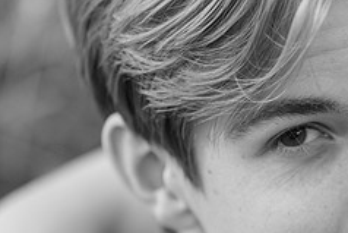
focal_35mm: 207
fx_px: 2002
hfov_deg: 9.8
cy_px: 169
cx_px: 385
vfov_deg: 6.6
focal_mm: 85
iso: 800
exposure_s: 1/160
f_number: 2.5
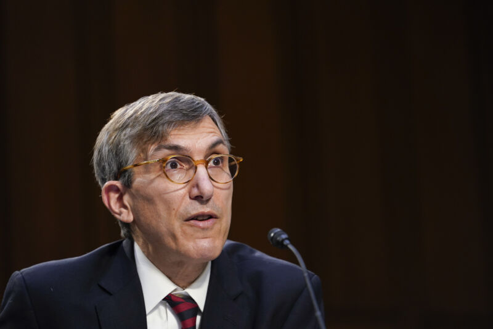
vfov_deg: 6.9
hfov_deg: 10.3
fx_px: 2738
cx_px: 246
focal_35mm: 200
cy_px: 164
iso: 2000
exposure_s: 1/250
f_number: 3.2
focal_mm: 200
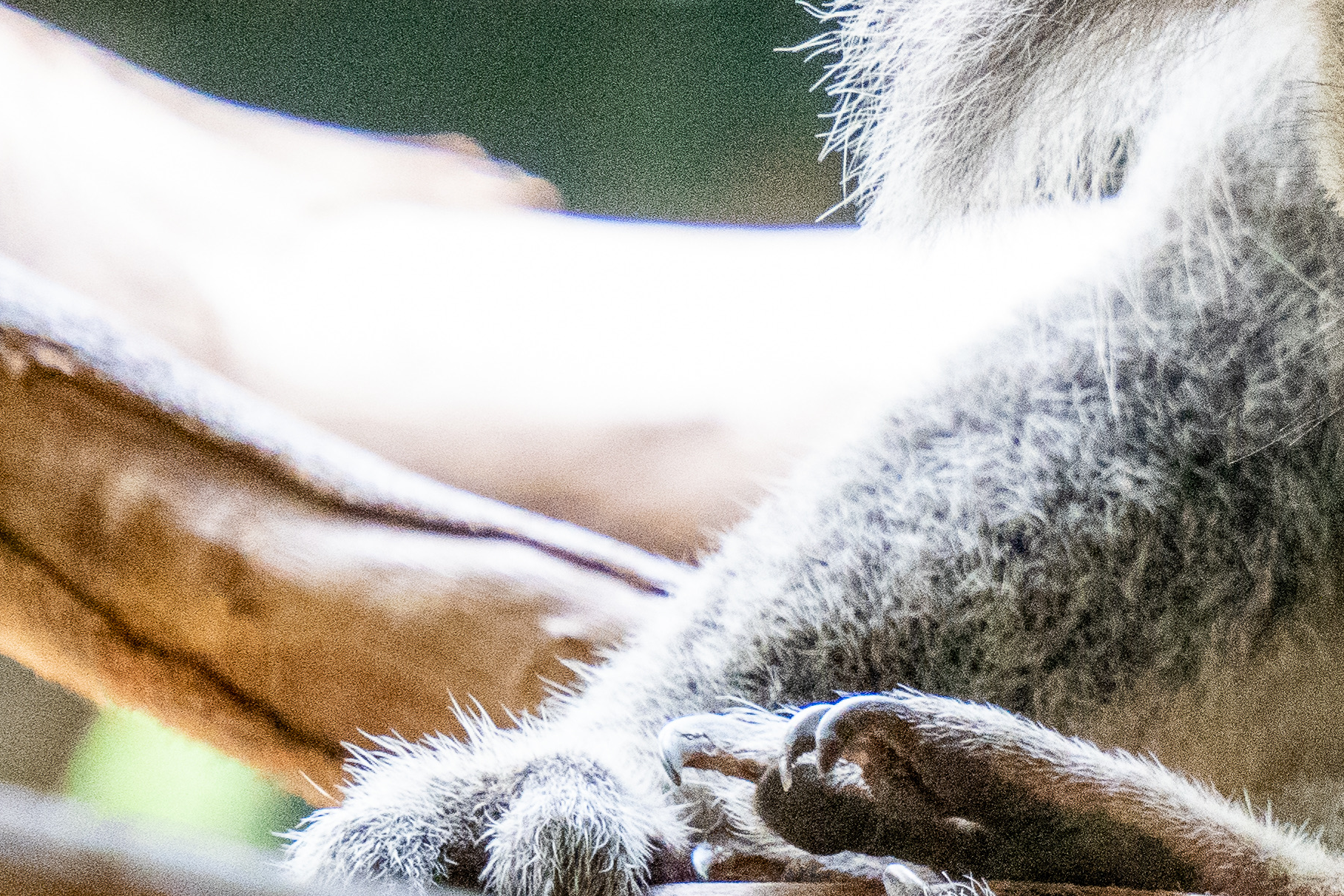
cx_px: 1482
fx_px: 19597
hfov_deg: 3.9
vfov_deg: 2.6
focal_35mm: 525
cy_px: 322
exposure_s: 1/200
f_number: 5.6
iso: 5000
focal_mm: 106
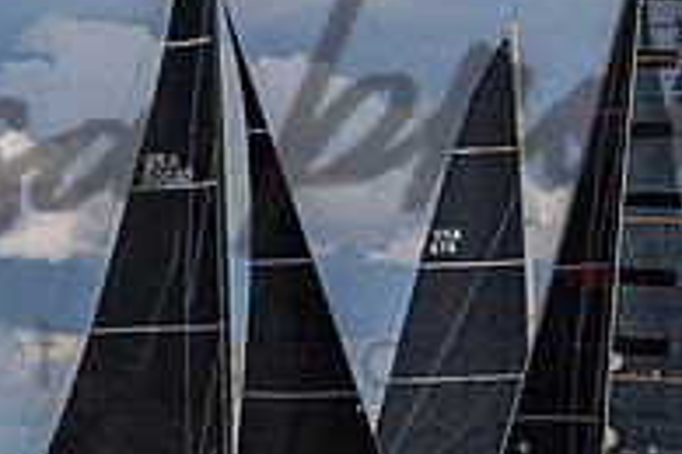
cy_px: 222
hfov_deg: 5.8
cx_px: 658
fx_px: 6687
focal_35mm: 353
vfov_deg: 3.9
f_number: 5.6
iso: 400
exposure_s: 1/3200
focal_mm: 100
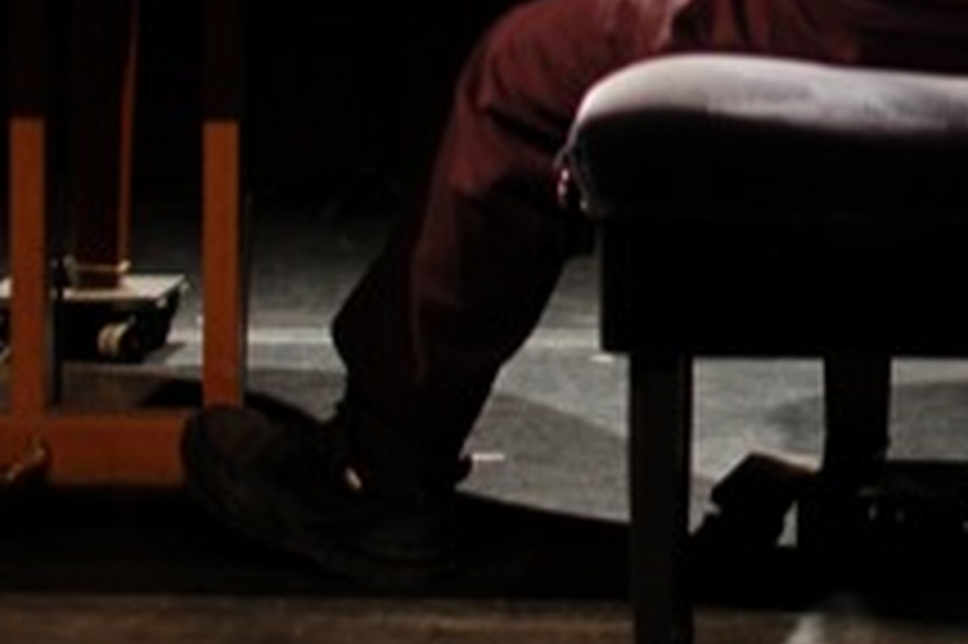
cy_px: 7
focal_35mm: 156
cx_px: 959
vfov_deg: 8.7
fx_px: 4205
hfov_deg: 13.0
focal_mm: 35
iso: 400
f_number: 2.2
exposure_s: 1/20
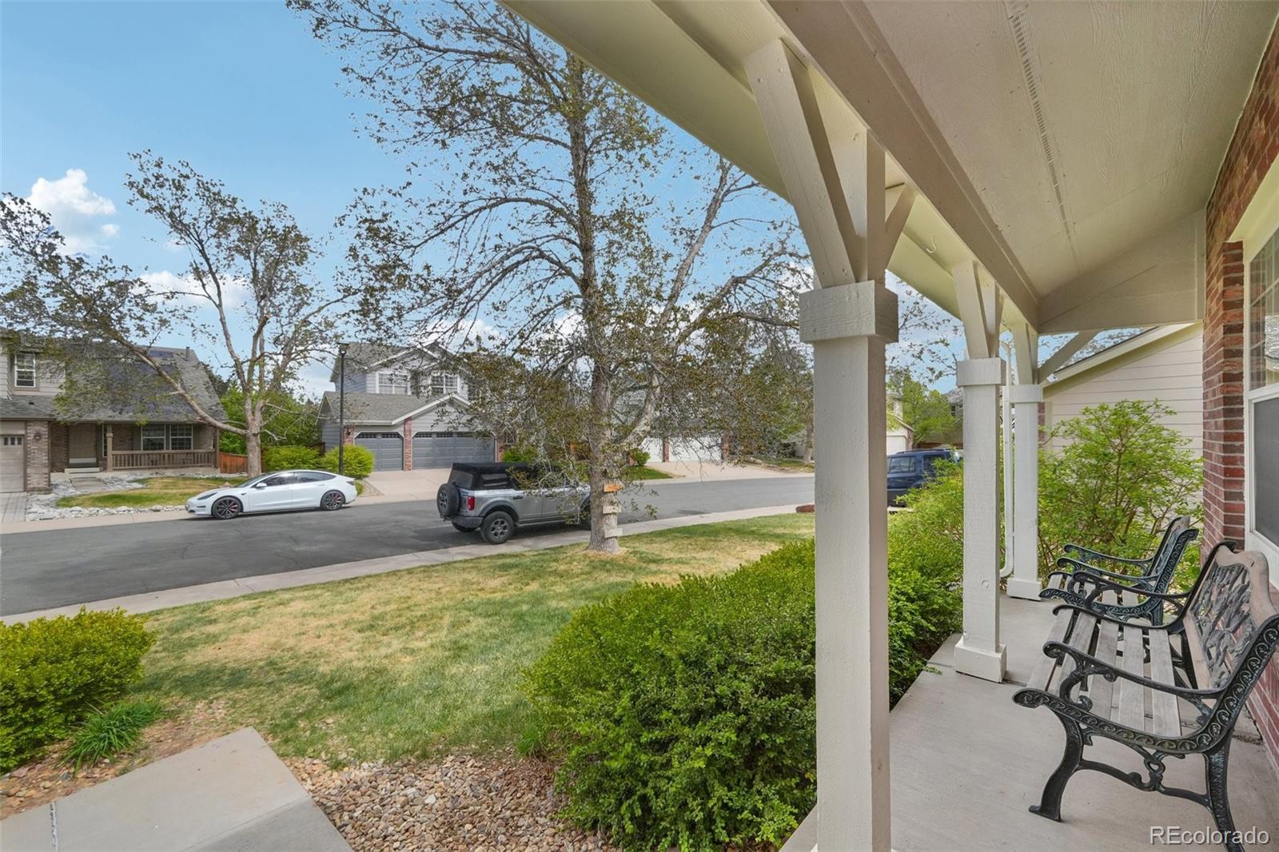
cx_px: 640
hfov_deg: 100.4
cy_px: 426
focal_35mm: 15
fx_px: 533
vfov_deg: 77.3
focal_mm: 10
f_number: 8
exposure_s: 1/160
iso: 800
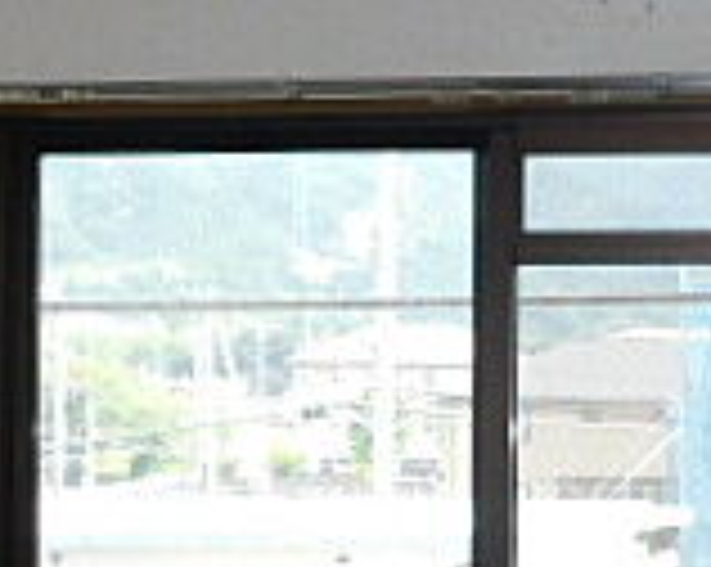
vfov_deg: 16.7
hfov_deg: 20.8
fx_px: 1913
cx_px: 572
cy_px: 464
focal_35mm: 91
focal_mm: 4
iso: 125
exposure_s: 1/160
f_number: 3
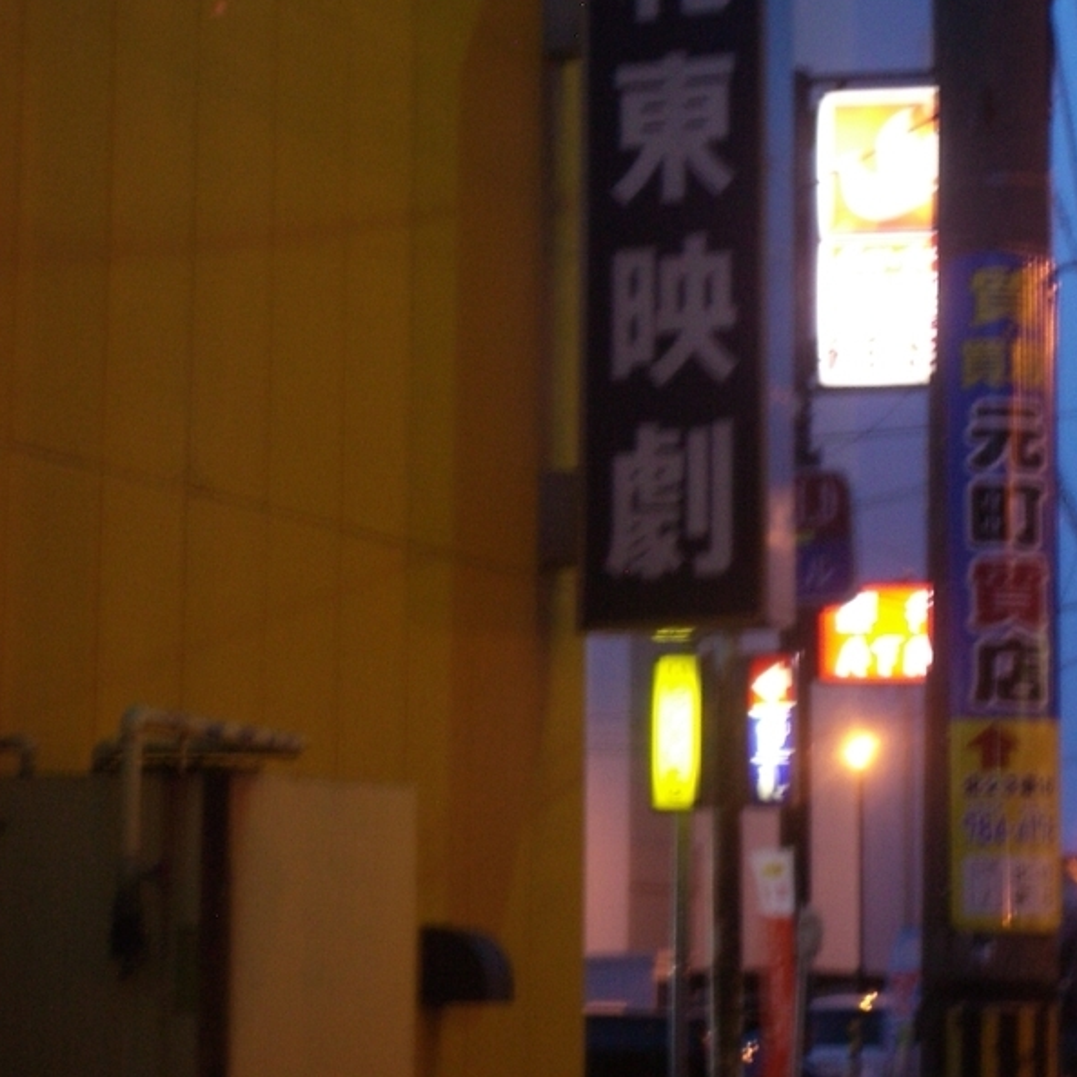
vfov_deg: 16.6
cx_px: 539
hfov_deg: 16.6
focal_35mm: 105
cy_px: 401
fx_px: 3696
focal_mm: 14.6
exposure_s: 1/4
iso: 200
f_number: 4.4
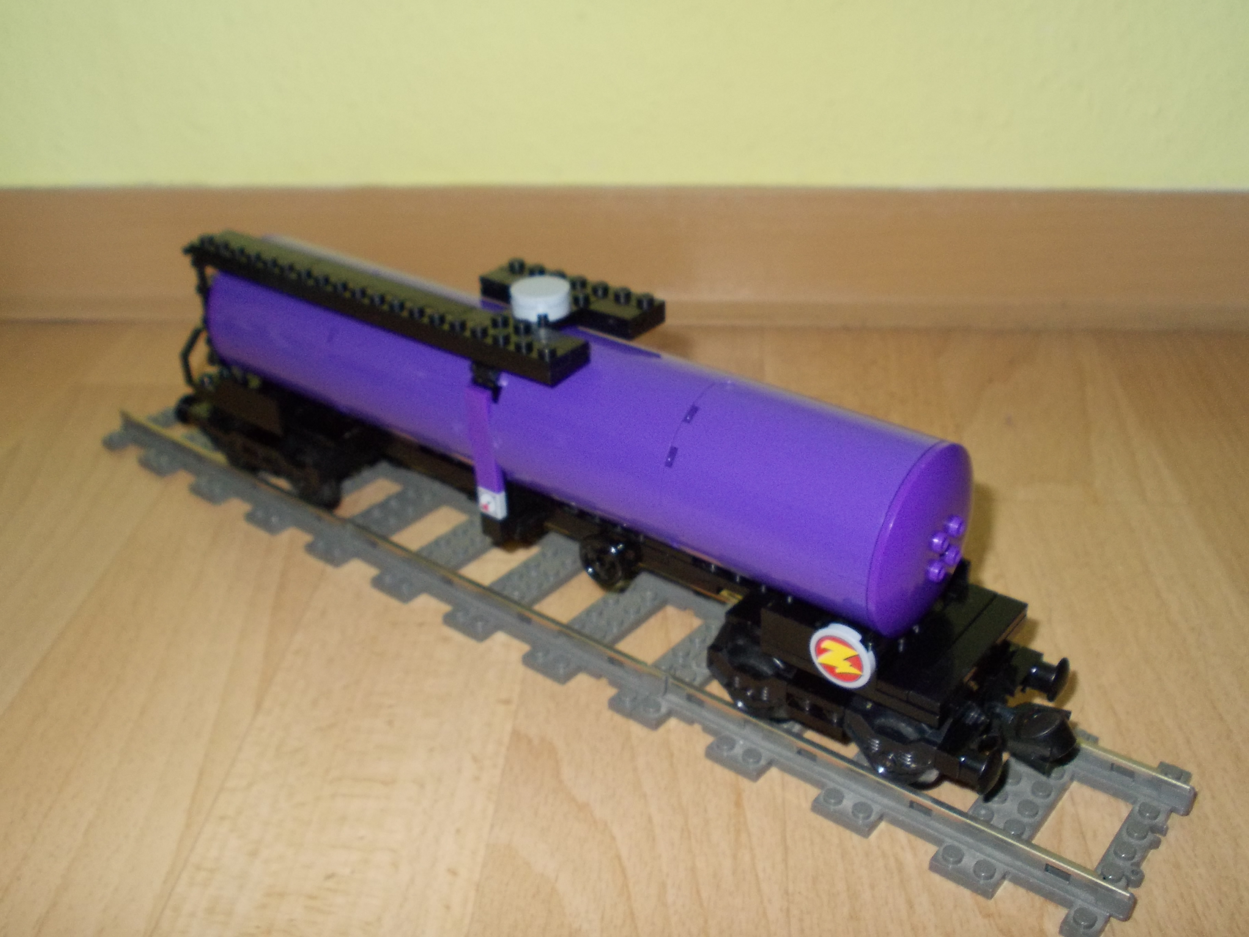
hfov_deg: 49.0
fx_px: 1371
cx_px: 624
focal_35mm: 38
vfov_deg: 37.7
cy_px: 468
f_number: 3.1
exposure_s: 1/30
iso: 200
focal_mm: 5.3
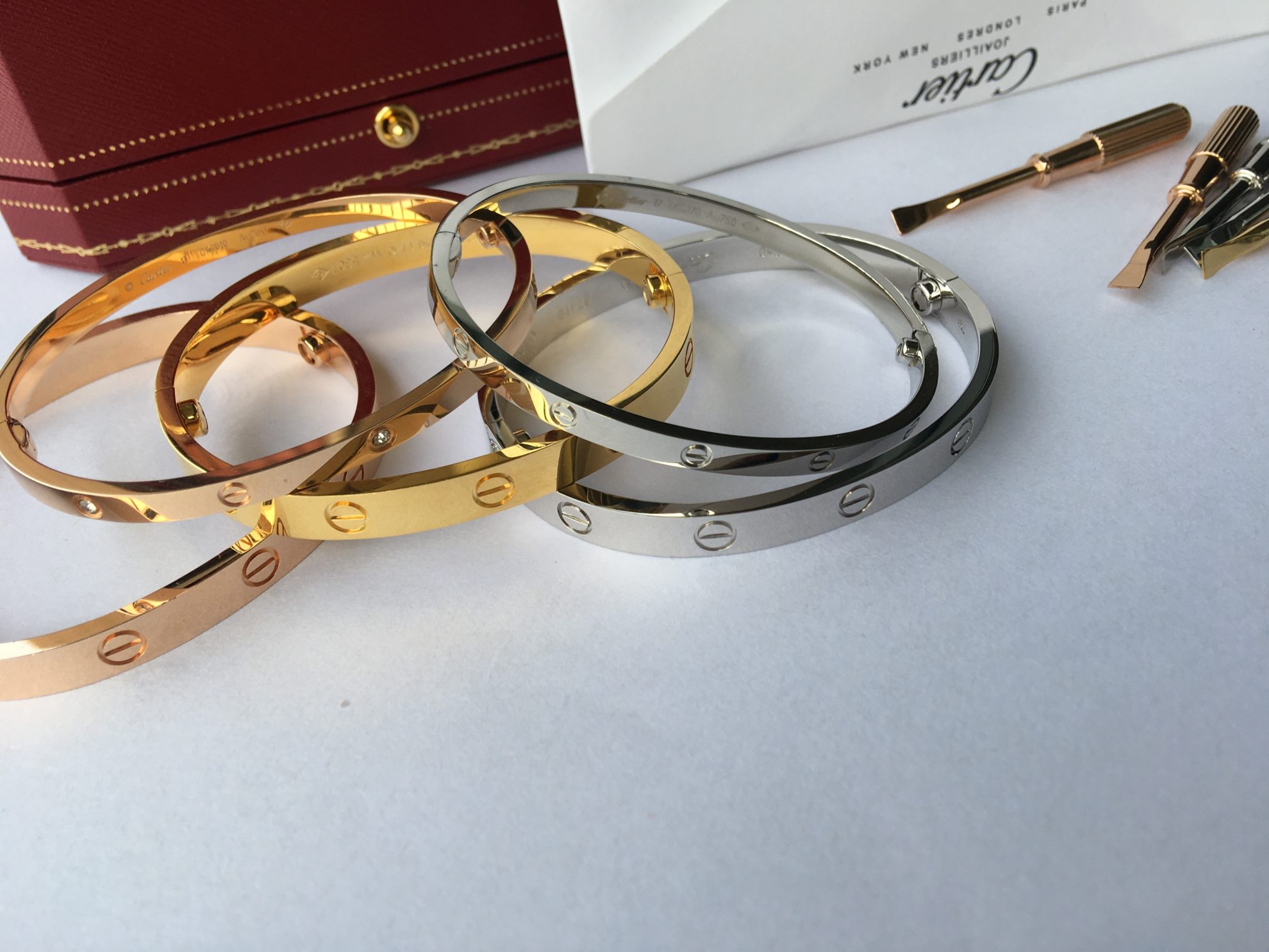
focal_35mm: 29
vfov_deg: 48.2
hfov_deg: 61.7
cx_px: 634
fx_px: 1063
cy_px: 476
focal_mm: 4.15
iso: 25
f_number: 2.2
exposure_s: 1/266
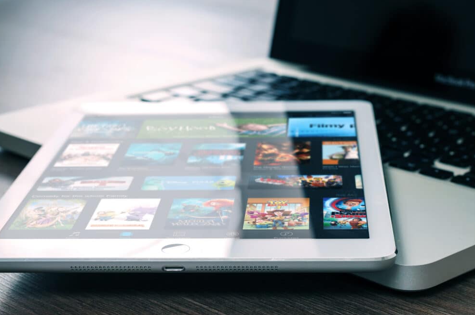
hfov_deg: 26.0
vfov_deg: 17.4
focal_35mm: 78
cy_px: 155
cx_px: 235
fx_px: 1028
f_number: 8
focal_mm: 50
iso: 200
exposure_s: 1/200
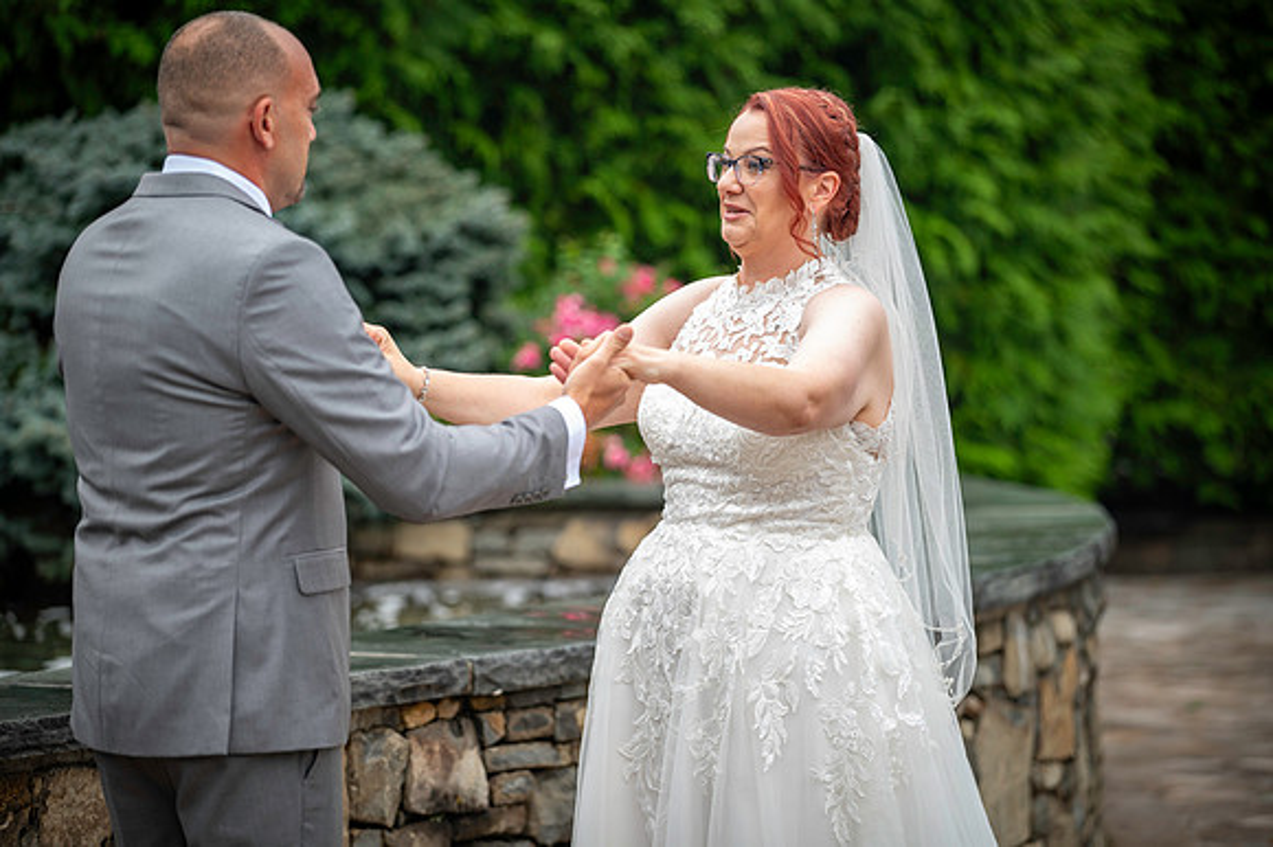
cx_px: 636
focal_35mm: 122
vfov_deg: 11.2
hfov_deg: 16.8
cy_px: 424
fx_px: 4311
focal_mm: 122
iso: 100
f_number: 2.8
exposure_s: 1/125
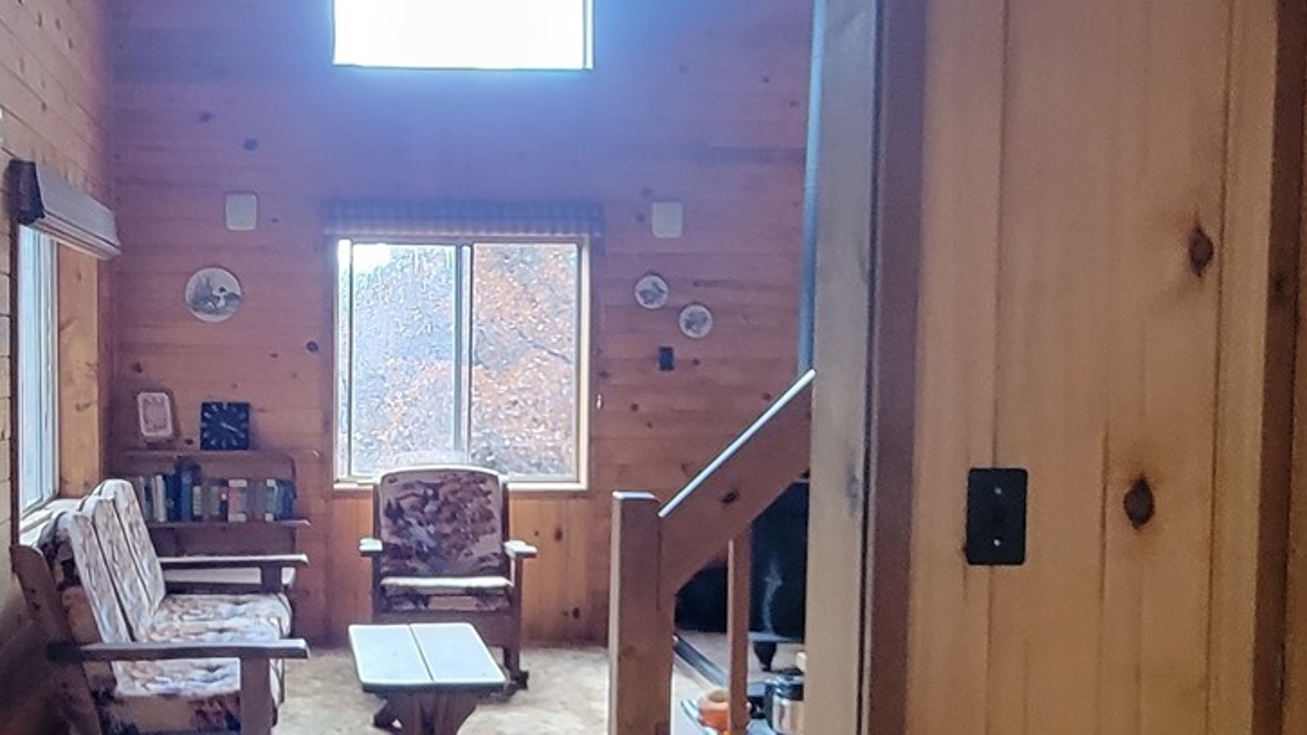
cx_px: 377
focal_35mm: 40
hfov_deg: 49.1
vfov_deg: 29.7
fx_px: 1386
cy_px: 416
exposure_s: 1/60
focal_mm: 2.2
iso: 320
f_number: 2.2
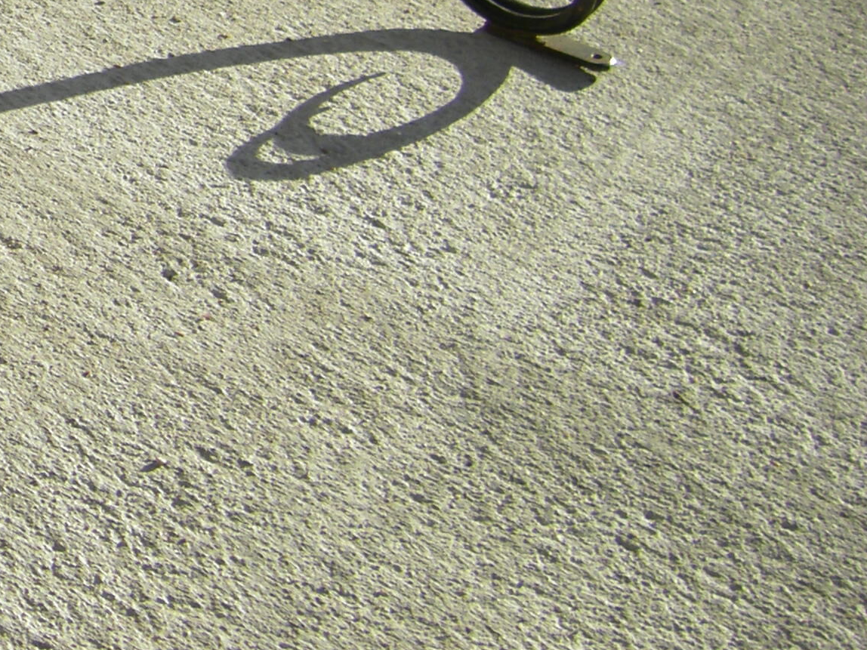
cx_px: -335
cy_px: -106
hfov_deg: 16.9
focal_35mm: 108
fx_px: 2705
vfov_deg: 13.4
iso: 64
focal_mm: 6.3
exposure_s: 1/160
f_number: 7
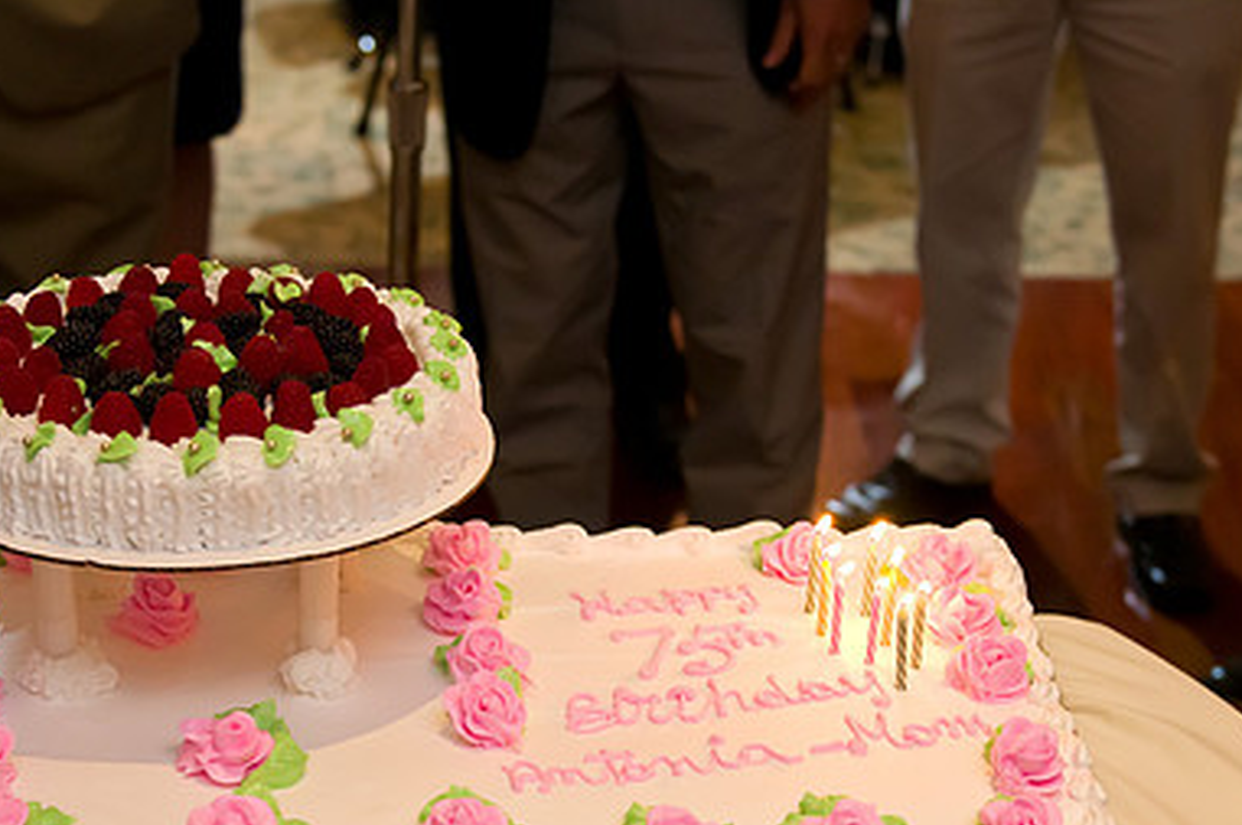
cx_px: 587
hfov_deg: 27.7
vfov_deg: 18.5
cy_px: 621
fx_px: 2515
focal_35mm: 73
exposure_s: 1/160
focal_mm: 32
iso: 1250
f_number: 3.2
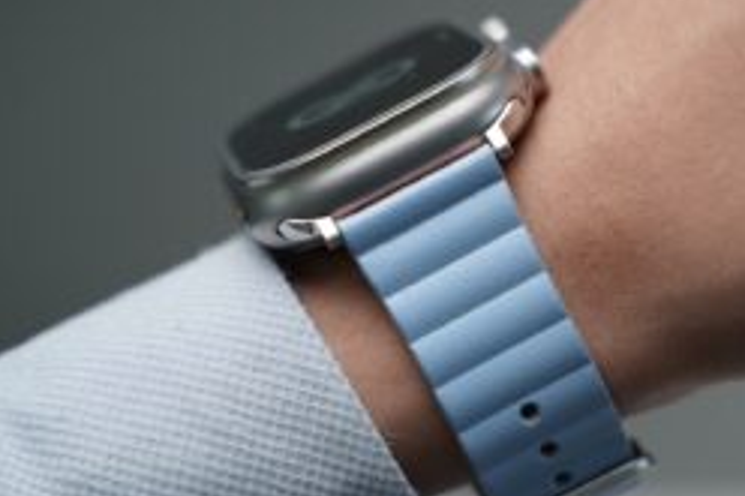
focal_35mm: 121
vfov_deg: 11.3
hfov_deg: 16.9
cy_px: 281
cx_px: 493
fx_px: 2502
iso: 1600
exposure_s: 1/200
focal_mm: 75
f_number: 4
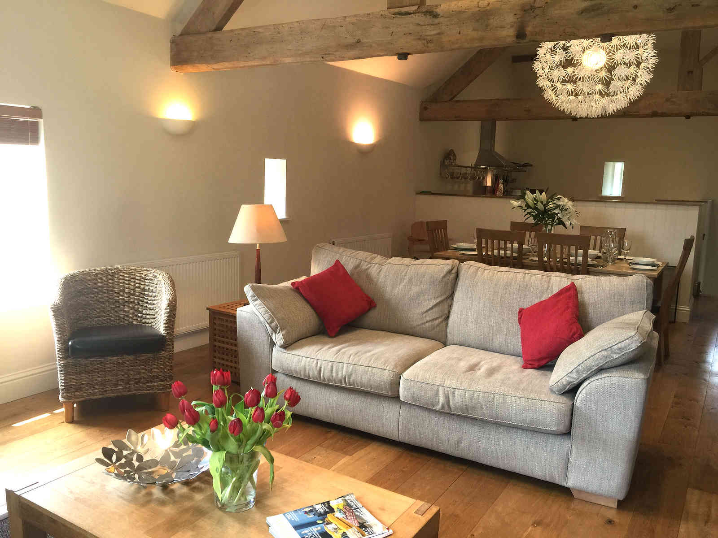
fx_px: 602
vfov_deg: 48.2
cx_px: 359
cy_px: 269
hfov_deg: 61.7
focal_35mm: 29
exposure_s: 1/33
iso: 64
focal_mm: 4.2
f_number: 2.2
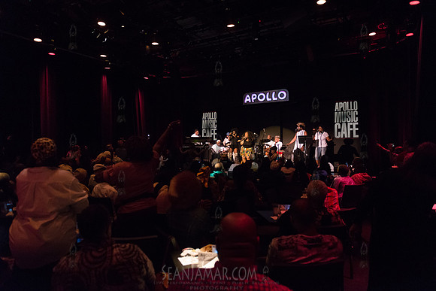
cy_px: 146
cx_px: 218
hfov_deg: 73.7
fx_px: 291
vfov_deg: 53.2
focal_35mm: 24
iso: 4000
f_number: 2.8
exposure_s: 1/125
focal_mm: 24
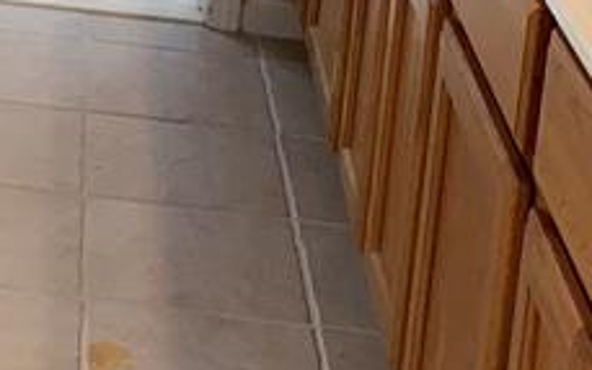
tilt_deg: -11.5
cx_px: -235
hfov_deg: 15.9
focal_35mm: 123
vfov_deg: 9.9
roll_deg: -2.2
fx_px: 1984
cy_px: -362
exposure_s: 1/120
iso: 50
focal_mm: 4.25
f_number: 1.8
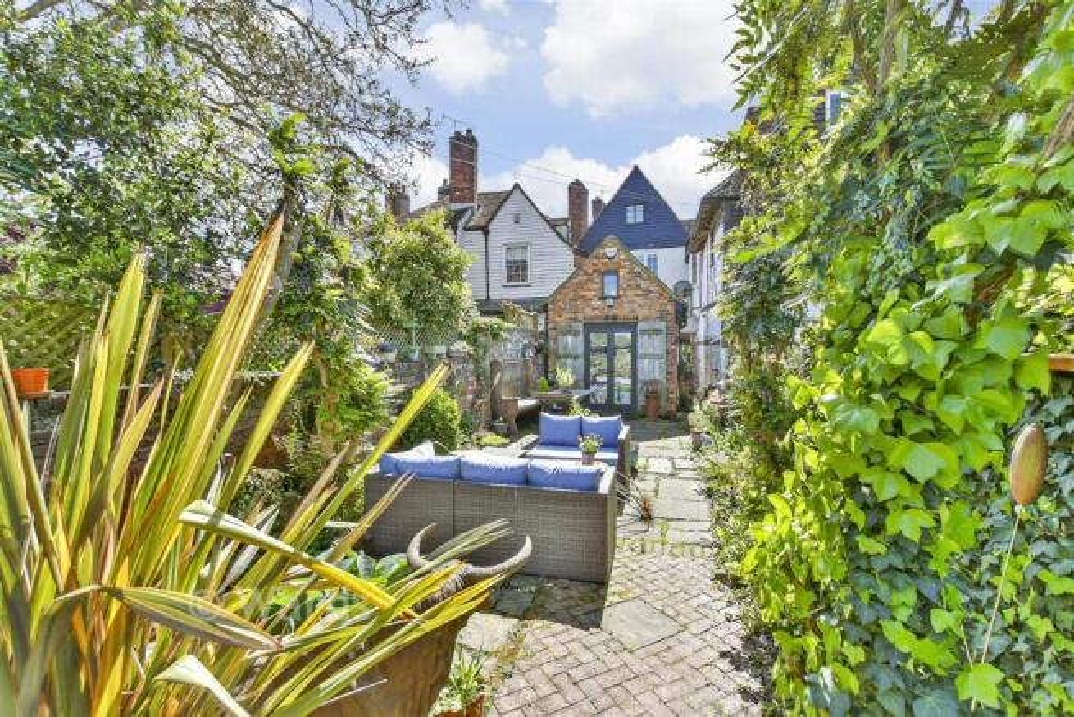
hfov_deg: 100.4
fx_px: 448
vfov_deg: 77.4
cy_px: 358
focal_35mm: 15
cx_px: 537
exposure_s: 1/400
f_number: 8
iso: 500
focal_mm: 10
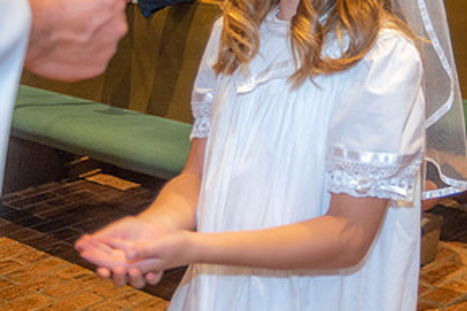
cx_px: 312
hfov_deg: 25.2
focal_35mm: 80
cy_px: 97
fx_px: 1037
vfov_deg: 17.0
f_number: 4.5
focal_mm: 40
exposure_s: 1/125
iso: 1600
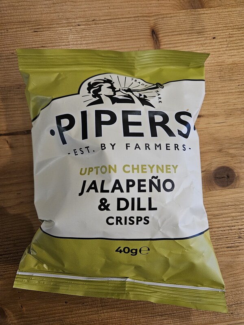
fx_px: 216
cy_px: 162
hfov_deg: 58.9
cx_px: 122
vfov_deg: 73.9
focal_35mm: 23
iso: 640
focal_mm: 5.4
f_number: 1.8
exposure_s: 1/50
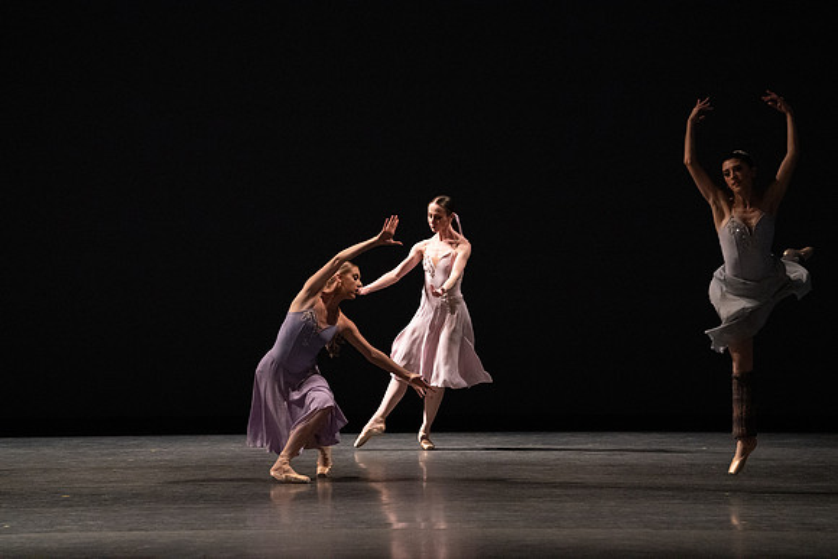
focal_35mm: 200
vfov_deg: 6.9
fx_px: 4656
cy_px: 280
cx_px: 419
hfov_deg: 10.3
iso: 12800
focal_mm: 200
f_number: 5.6
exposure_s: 1/400
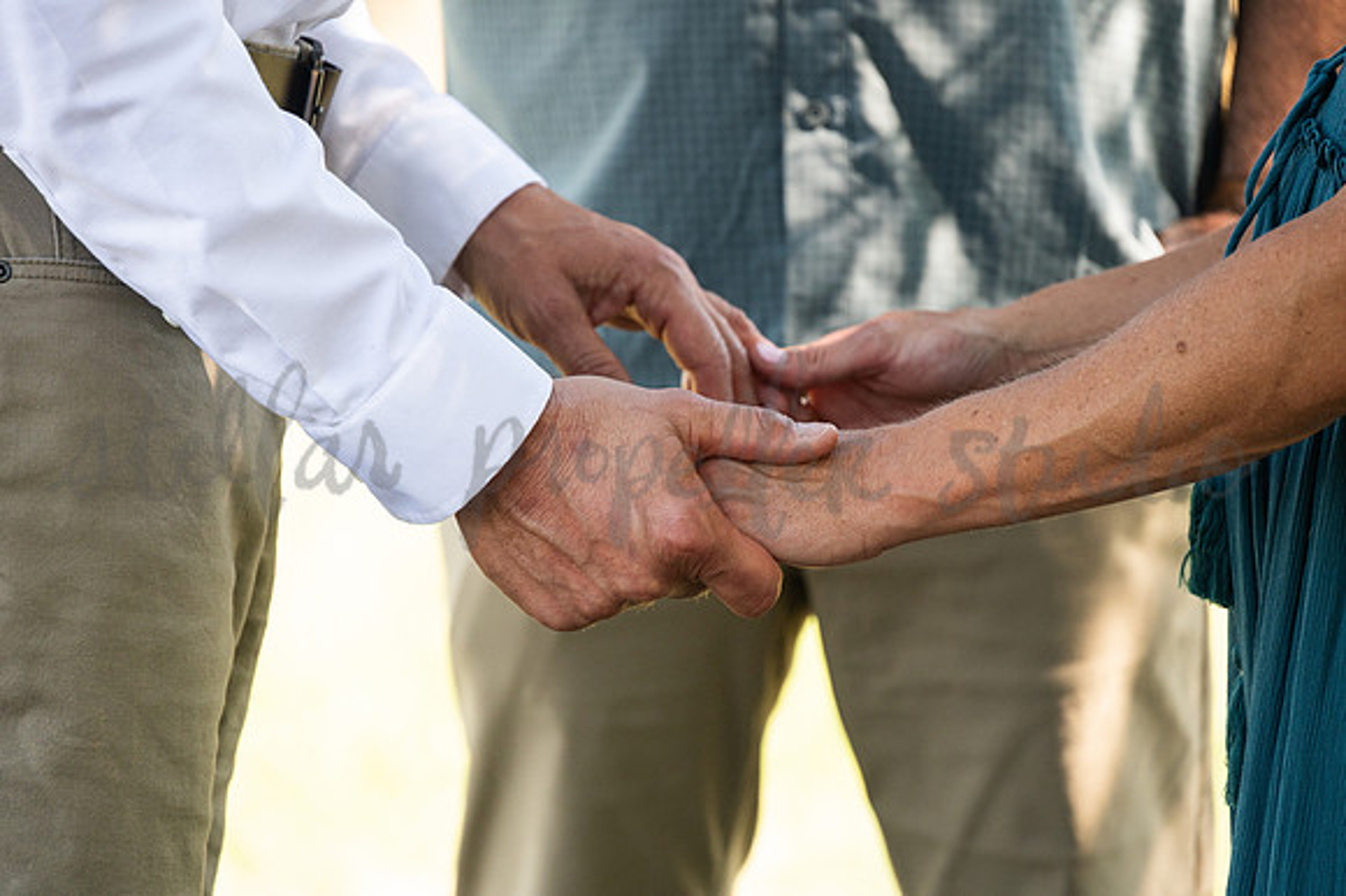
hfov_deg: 10.3
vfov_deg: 6.9
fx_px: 7473
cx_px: 673
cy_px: 448
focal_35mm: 200
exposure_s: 1/800
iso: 1250
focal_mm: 200
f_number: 6.3
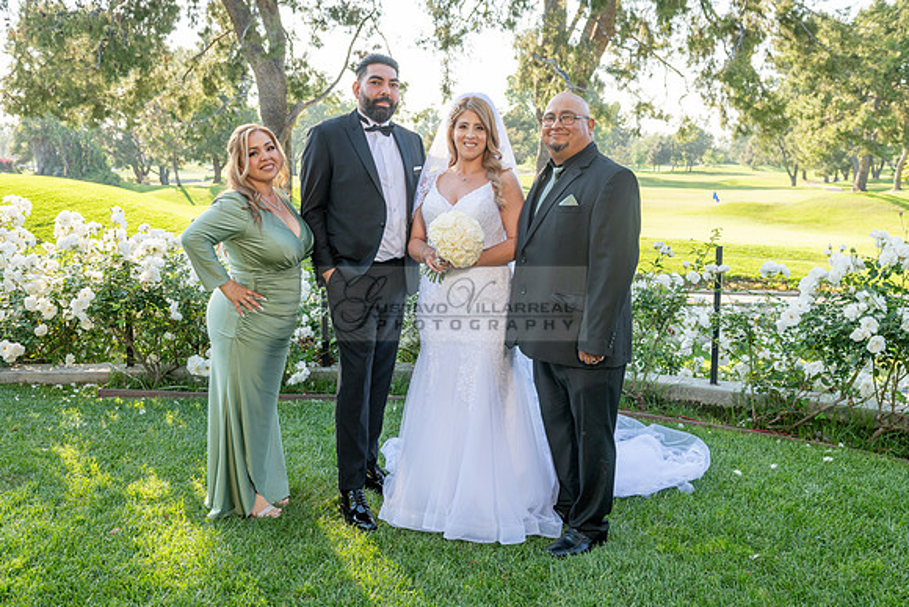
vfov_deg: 37.3
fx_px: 898
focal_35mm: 36
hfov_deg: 53.7
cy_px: 290
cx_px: 474
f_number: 5.6
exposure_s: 1/200
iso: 200
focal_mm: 34
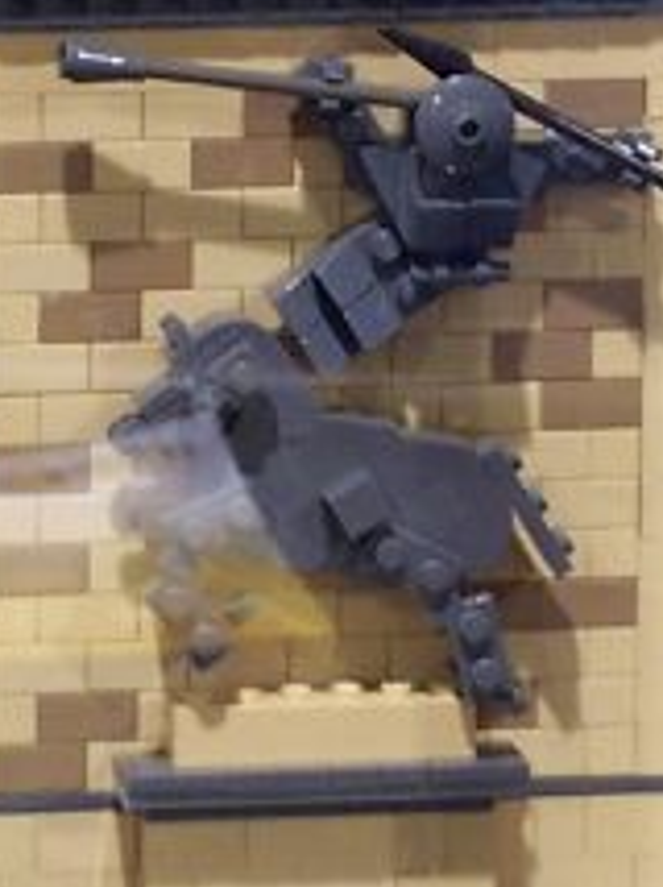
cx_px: -452
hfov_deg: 2.6
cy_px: -638
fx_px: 14355
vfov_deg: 3.5
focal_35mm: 561
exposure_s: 1/3
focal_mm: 19.4
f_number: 3.2
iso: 80
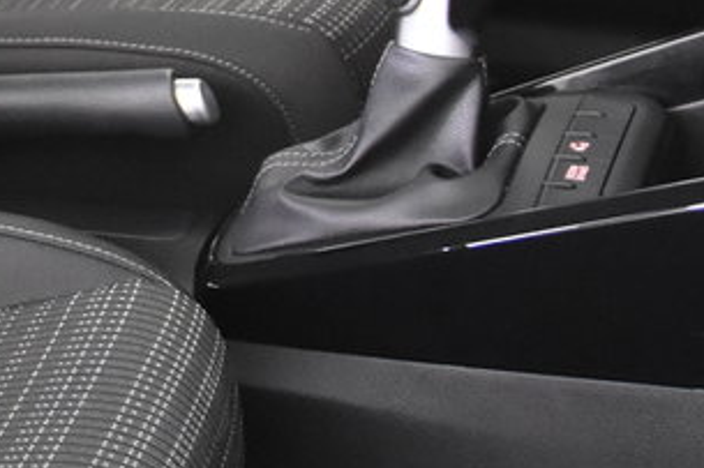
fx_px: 2463
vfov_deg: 10.6
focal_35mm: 126
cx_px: -362
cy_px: -186
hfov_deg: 15.0
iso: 4000
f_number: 2.8
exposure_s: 1/30
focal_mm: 20
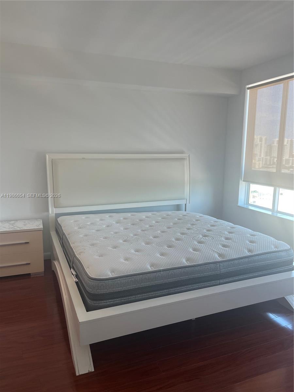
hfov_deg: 53.1
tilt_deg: -9.0
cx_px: 147
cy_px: 196
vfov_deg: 67.3
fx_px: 294
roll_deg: -0.2
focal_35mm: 26
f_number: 1.6
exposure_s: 1/120
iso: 50
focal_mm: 5.1
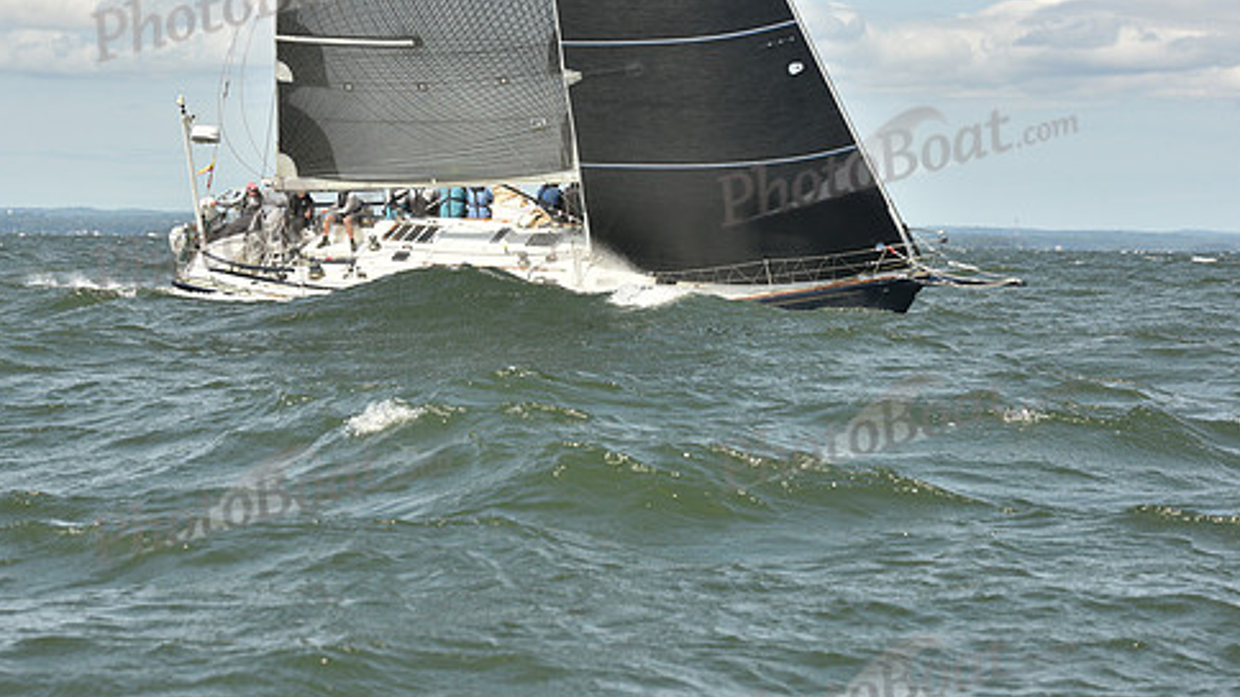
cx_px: 587
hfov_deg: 16.8
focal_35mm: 128
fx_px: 4208
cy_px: 329
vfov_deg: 9.5
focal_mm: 102
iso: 250
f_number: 8
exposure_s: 1/800
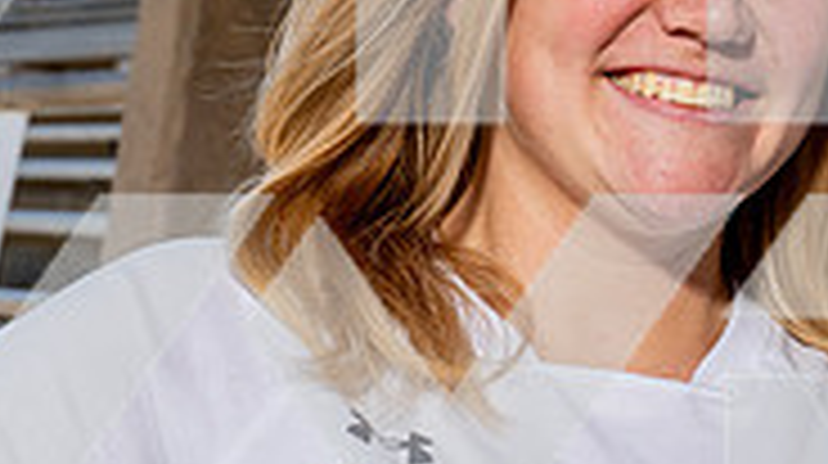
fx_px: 3268
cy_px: 435
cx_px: 634
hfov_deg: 14.4
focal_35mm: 149
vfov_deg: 8.1
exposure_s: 1/250
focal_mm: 45
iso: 100
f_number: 8
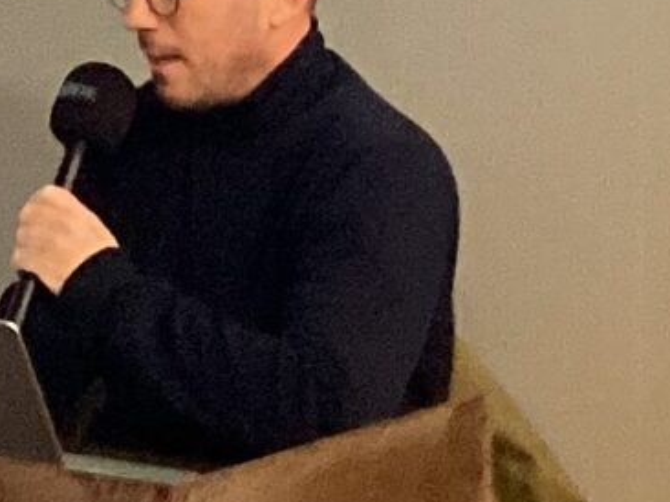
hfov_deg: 8.9
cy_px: -438
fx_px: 4197
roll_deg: -1.5
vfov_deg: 6.7
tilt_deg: -0.1
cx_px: -342
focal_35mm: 217
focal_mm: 3.3
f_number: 2.4
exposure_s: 1/50
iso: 320
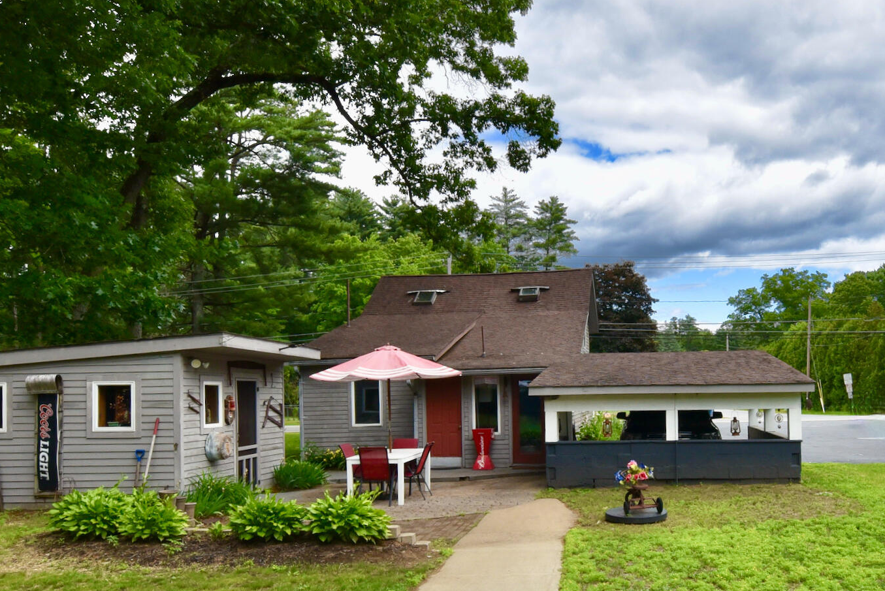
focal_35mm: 31
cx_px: 594
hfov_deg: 58.8
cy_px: 391
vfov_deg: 41.9
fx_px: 762
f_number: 13
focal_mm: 14
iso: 800
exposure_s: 1/640
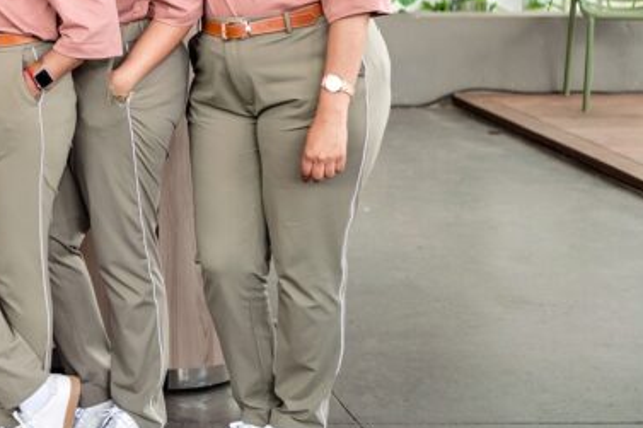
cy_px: 35
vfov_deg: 14.2
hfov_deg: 19.6
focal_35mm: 95
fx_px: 1696
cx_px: -211
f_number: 2.2
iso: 400
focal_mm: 35
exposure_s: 1/800
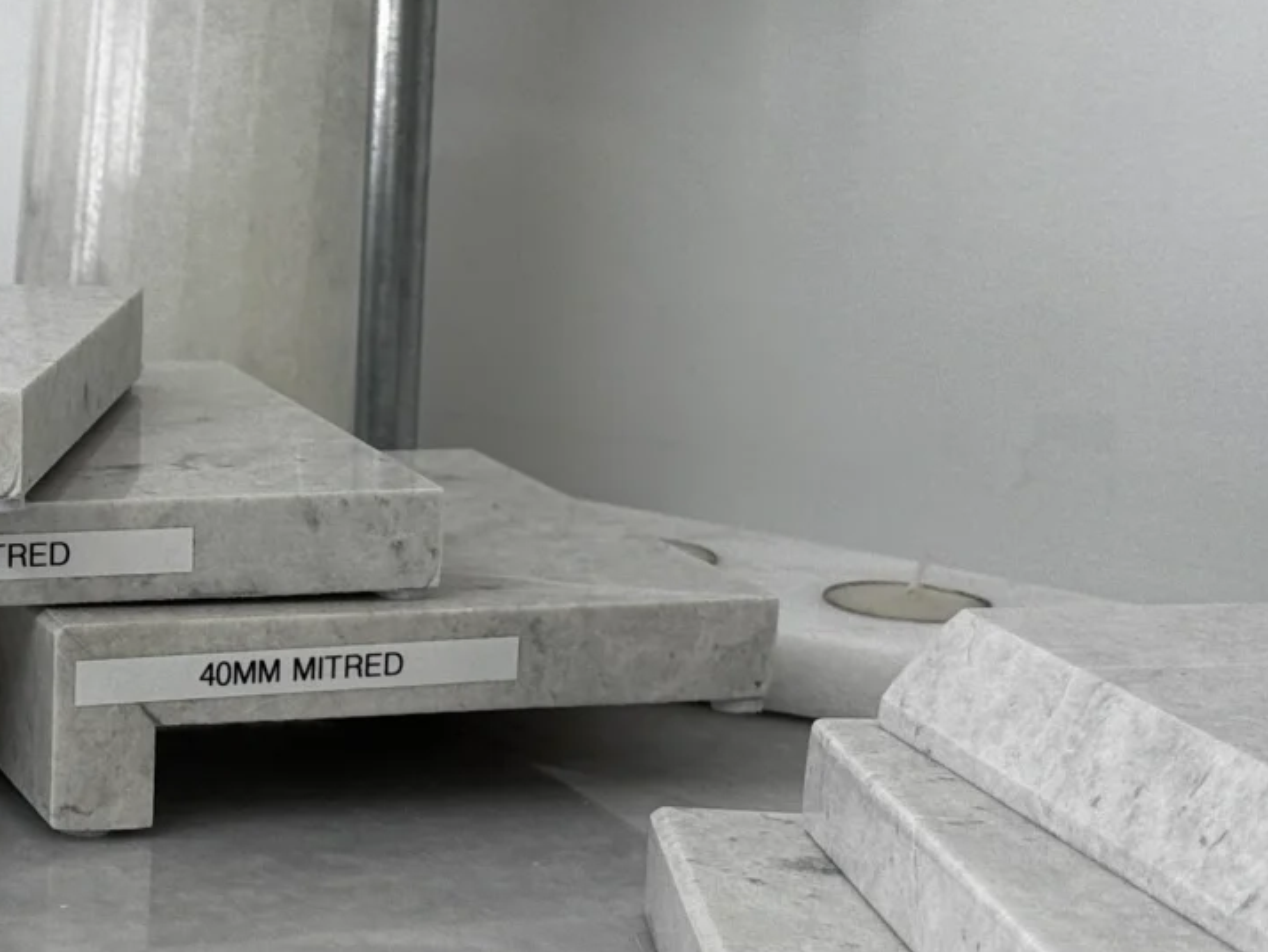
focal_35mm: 86
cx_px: 89
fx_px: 3151
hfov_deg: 22.1
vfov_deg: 17.2
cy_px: 551
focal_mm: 6.76
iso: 50
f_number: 1.78
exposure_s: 1/136
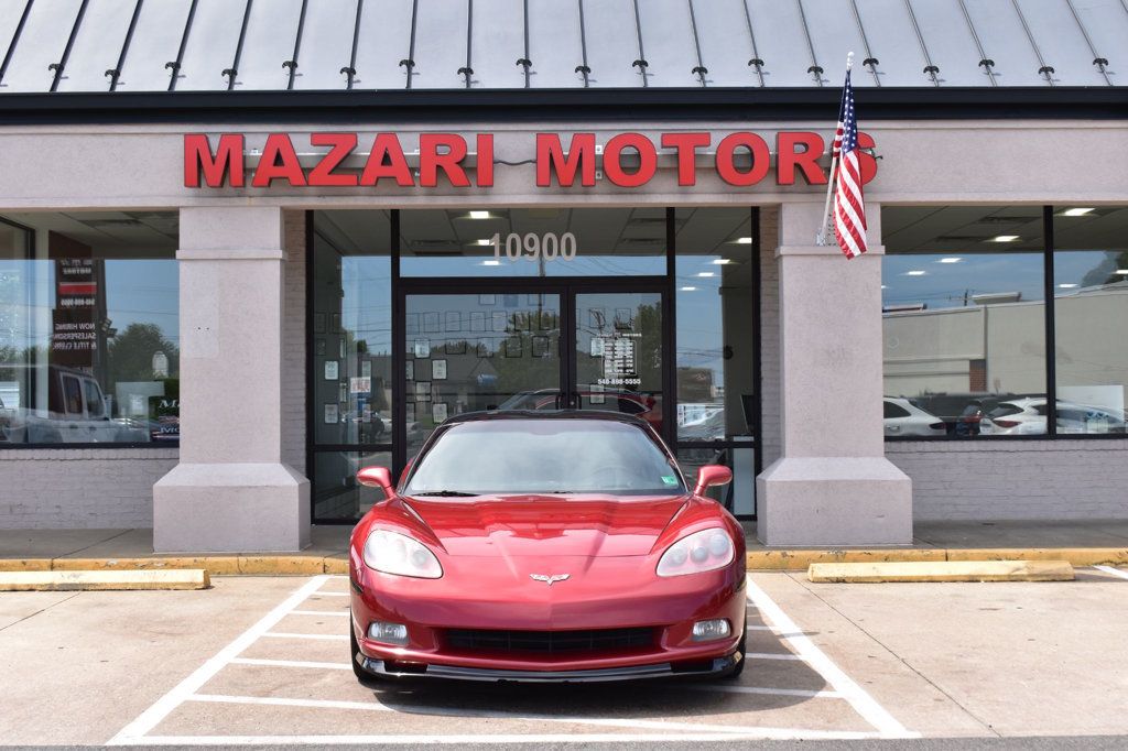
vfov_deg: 26.5
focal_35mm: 51
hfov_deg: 38.9
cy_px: 376
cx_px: 564
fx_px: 1597
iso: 400
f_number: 10
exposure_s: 1/320
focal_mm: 34
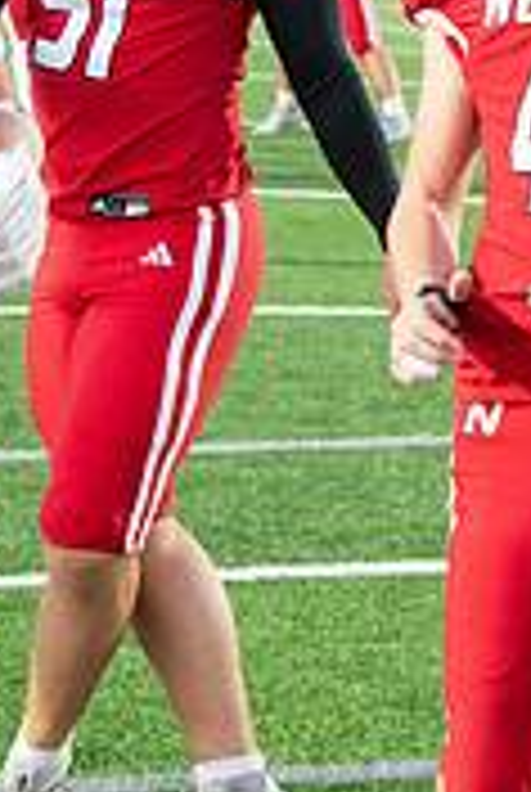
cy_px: 83
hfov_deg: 6.7
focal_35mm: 204
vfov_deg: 10.0
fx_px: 4496
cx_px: 734
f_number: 5.6
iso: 8000
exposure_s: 1/500
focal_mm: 62
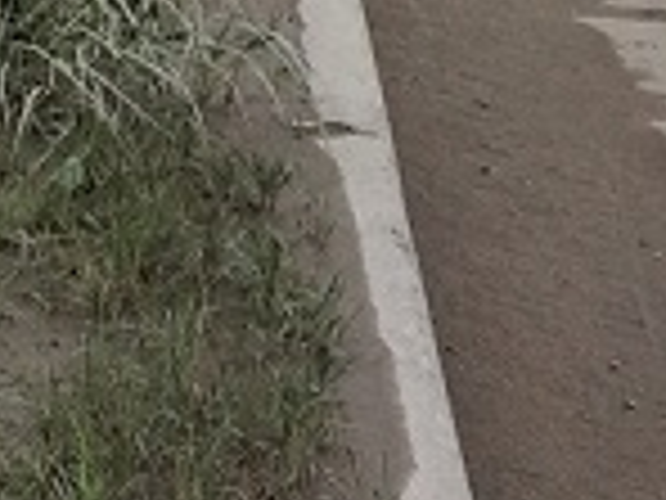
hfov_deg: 11.2
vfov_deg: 7.8
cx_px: -598
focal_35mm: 162
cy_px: -1054
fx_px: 3117
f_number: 1.7
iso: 160
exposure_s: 1/888
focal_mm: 4.1
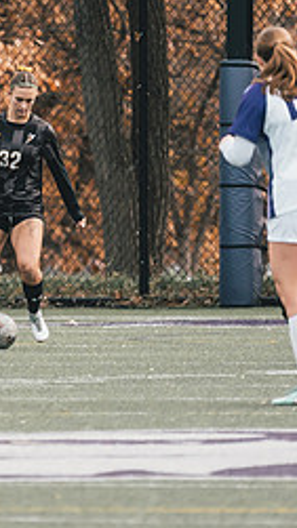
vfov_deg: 1.8
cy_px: 209
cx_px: 36
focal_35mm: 1234
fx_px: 17294
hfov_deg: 1.0
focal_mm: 400
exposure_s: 1/800
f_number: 6.3
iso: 800
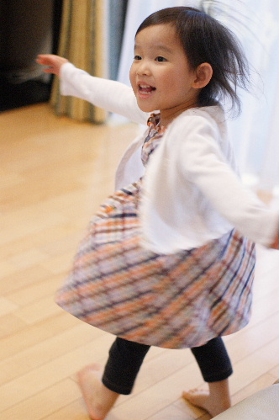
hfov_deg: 18.2
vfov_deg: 27.0
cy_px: 210
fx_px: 873
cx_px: 140
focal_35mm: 75
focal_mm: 50
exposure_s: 1/100
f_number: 2.2
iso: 800
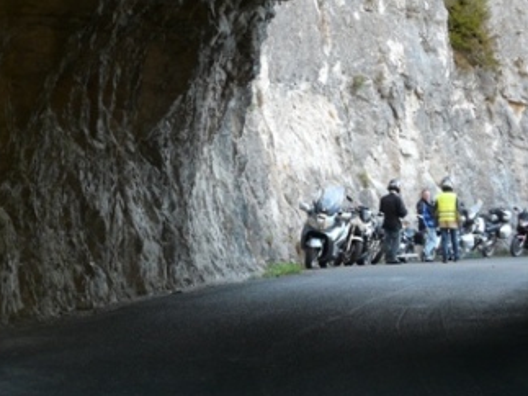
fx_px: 1906
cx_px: 373
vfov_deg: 11.8
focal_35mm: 125
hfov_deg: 15.7
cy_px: 199
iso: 100
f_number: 3.2
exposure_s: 1/50
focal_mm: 11.1
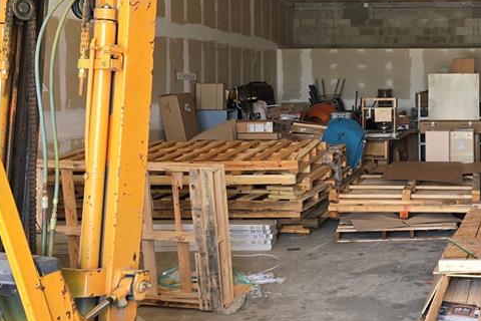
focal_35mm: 51
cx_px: 458
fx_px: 681
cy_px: 91
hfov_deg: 35.8
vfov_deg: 26.2
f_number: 1.7
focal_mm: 6.3
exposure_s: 1/120
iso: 80
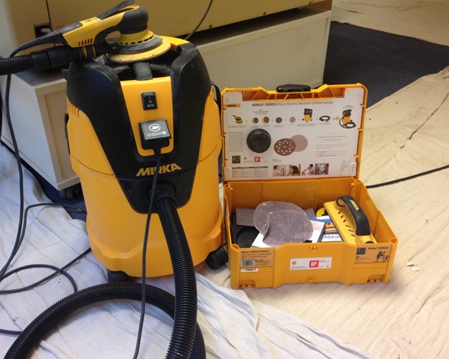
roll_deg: -1.0
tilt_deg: -31.9
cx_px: 223
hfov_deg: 50.3
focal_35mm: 36
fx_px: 478
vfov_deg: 41.1
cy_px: 172
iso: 80
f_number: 2.4
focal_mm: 4.12
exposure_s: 1/20
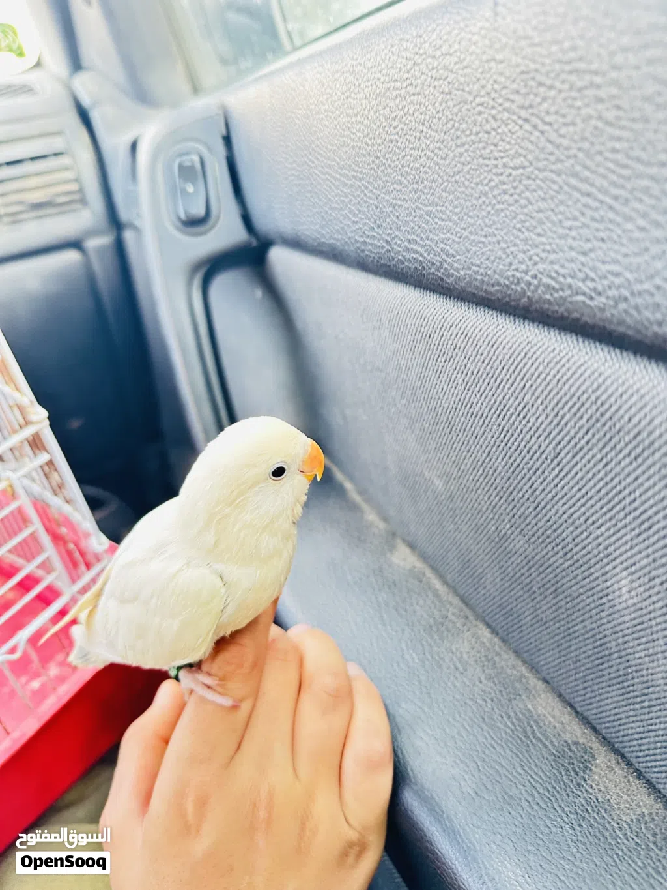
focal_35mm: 24
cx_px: 334
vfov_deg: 71.6
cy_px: 445
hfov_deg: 56.8
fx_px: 616
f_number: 1.78
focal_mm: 6.86
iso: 320
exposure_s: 1/60
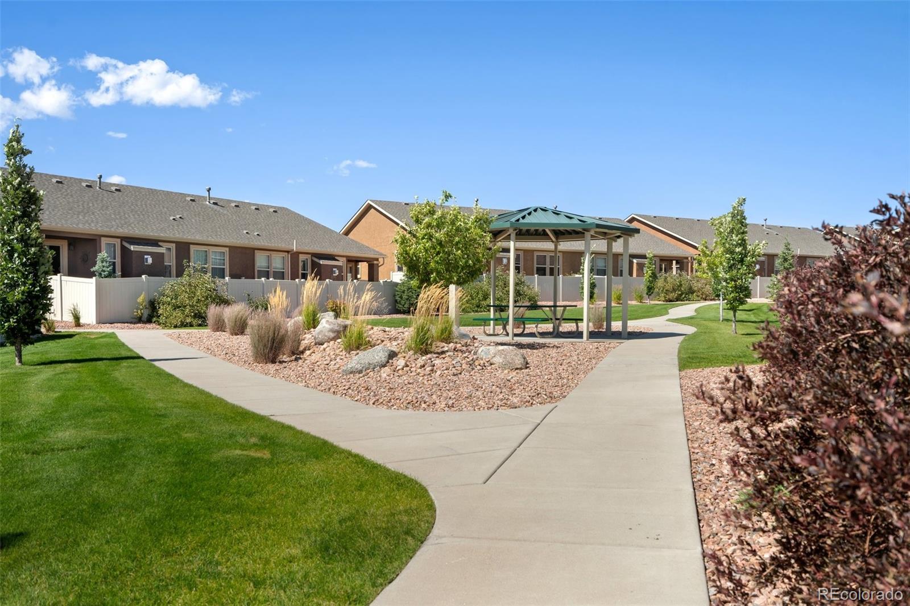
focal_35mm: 35
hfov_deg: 54.4
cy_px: 303
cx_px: 455
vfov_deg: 37.8
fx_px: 884
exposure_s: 1/500
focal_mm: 35
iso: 200
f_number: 7.1
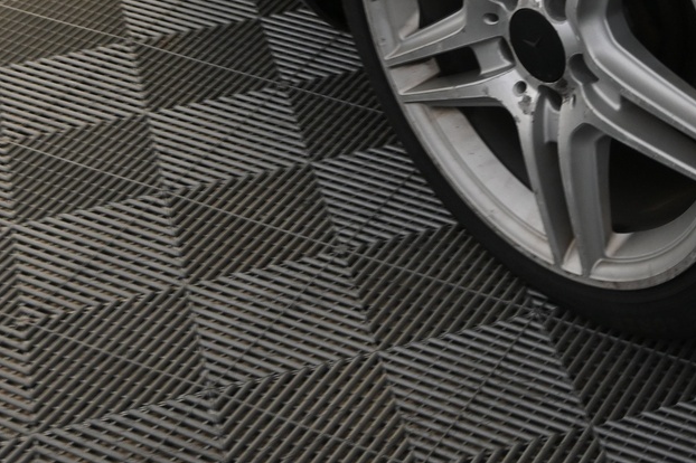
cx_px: 542
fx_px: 1662
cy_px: 48
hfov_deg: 23.4
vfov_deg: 15.7
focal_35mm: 86
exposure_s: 1/40
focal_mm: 22
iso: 400
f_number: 4
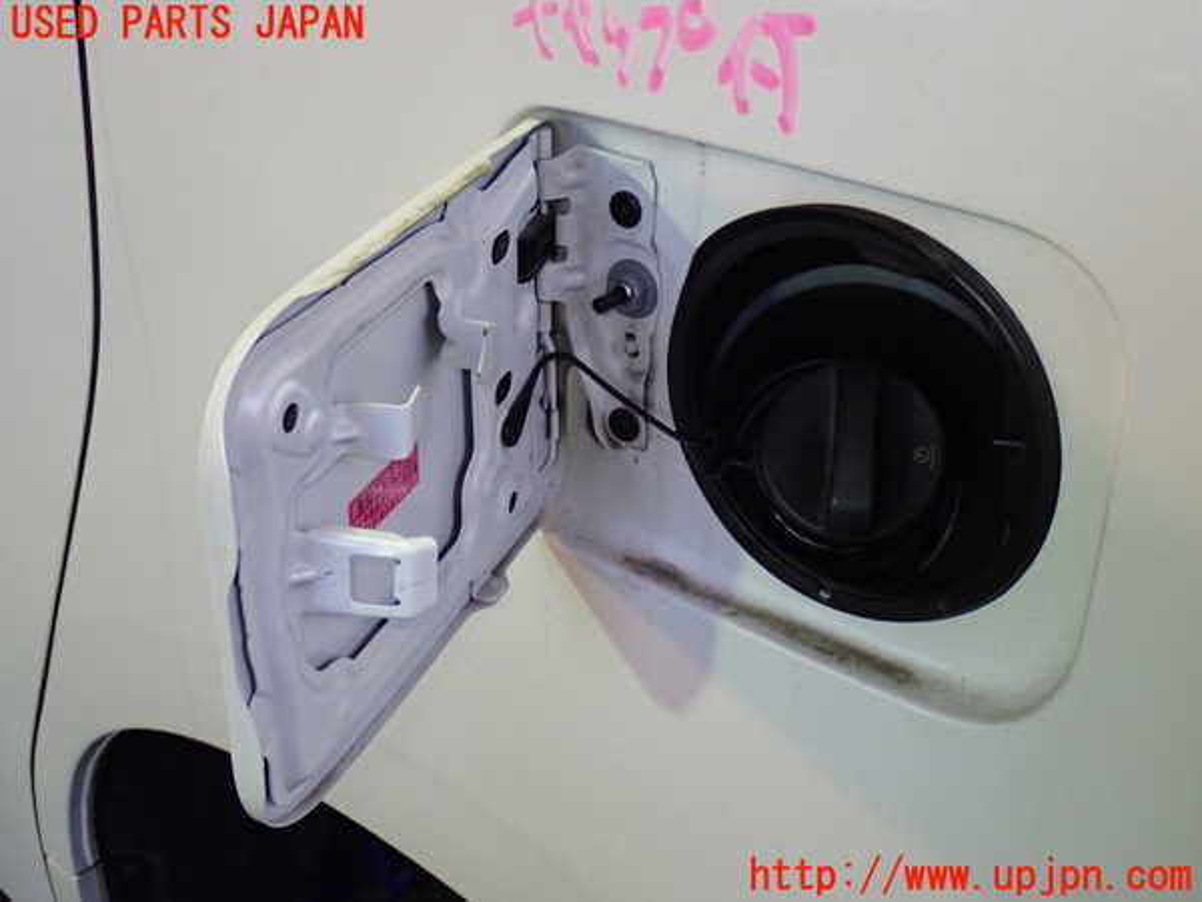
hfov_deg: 40.4
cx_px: 601
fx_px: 1632
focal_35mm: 47
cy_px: 451
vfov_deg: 30.9
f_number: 3.1
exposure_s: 1/50
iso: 500
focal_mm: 8.4
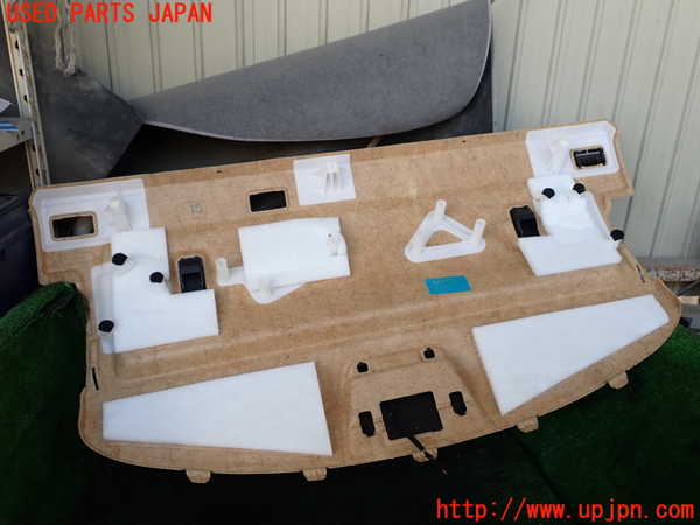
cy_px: 262
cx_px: 350
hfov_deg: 60.0
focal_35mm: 30
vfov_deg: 46.8
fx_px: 607
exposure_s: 1/60
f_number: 3.2
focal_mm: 5.4
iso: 100
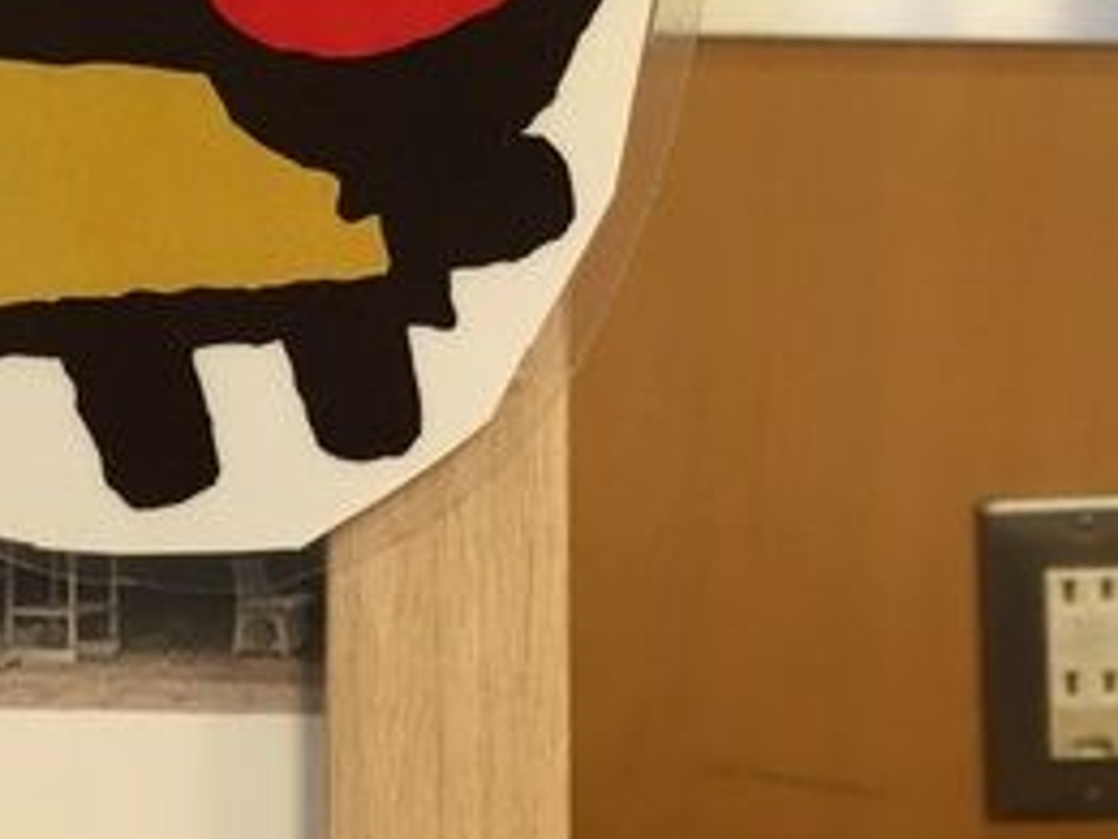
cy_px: -191
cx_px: 92
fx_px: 2939
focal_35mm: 91
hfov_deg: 21.0
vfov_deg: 15.6
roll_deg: -0.1
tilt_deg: -8.6
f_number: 2.2
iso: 125
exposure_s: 1/33
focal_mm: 4.15
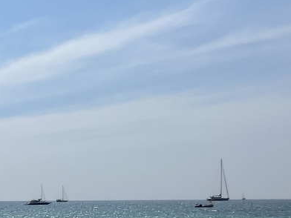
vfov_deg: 26.0
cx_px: -252
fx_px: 446
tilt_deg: -2.6
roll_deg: +0.4
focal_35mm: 53
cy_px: 222
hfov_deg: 21.2
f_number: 1.8
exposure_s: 1/5525
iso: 32
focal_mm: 1.57
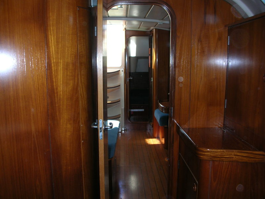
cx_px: 132
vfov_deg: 40.7
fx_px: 268
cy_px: 100
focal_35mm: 35
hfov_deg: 52.6
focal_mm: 5.8
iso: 67
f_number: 3
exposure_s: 1/60.1
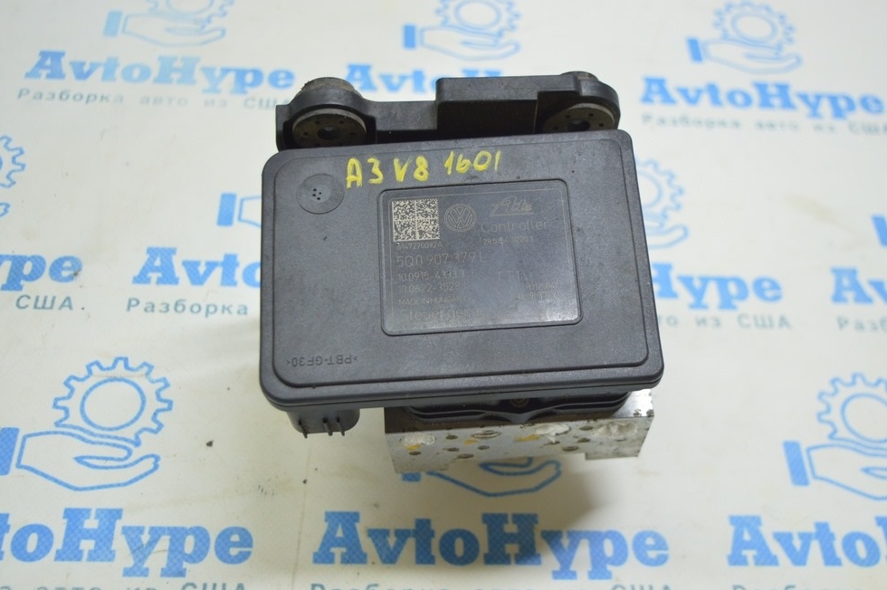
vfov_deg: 28.6
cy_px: 307
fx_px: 1157
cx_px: 445
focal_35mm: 47
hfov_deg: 41.9
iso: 400
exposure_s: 1/40
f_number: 4.2
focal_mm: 30
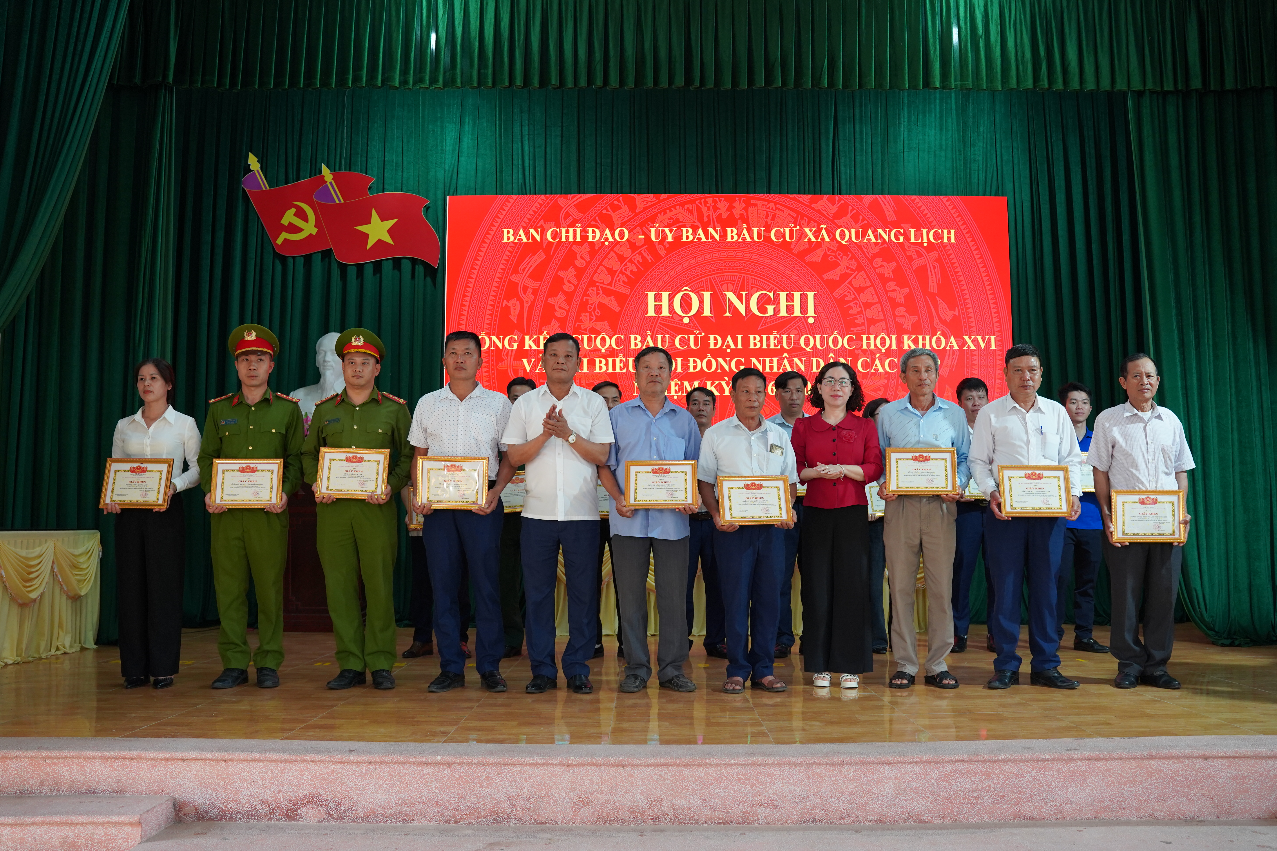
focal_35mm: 32
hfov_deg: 58.1
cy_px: 421
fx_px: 1150
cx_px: 643
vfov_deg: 40.6
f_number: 4
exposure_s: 1/160
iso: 1600
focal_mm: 31.4
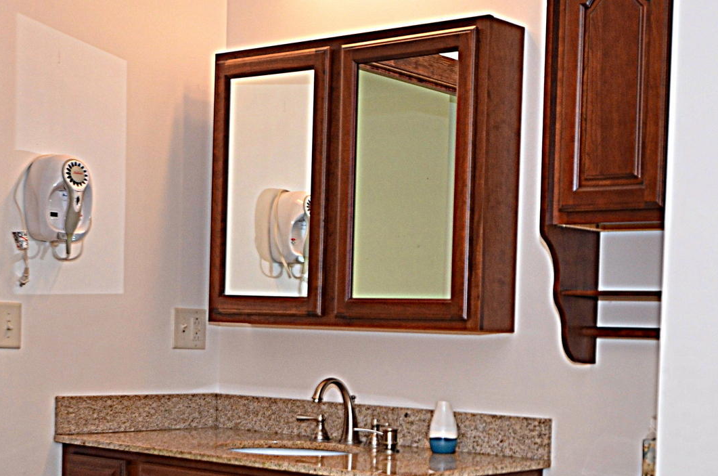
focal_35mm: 66
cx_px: 528
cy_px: 401
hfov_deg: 30.1
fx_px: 1317
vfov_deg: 20.2
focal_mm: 19
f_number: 4
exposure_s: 1/60
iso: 250
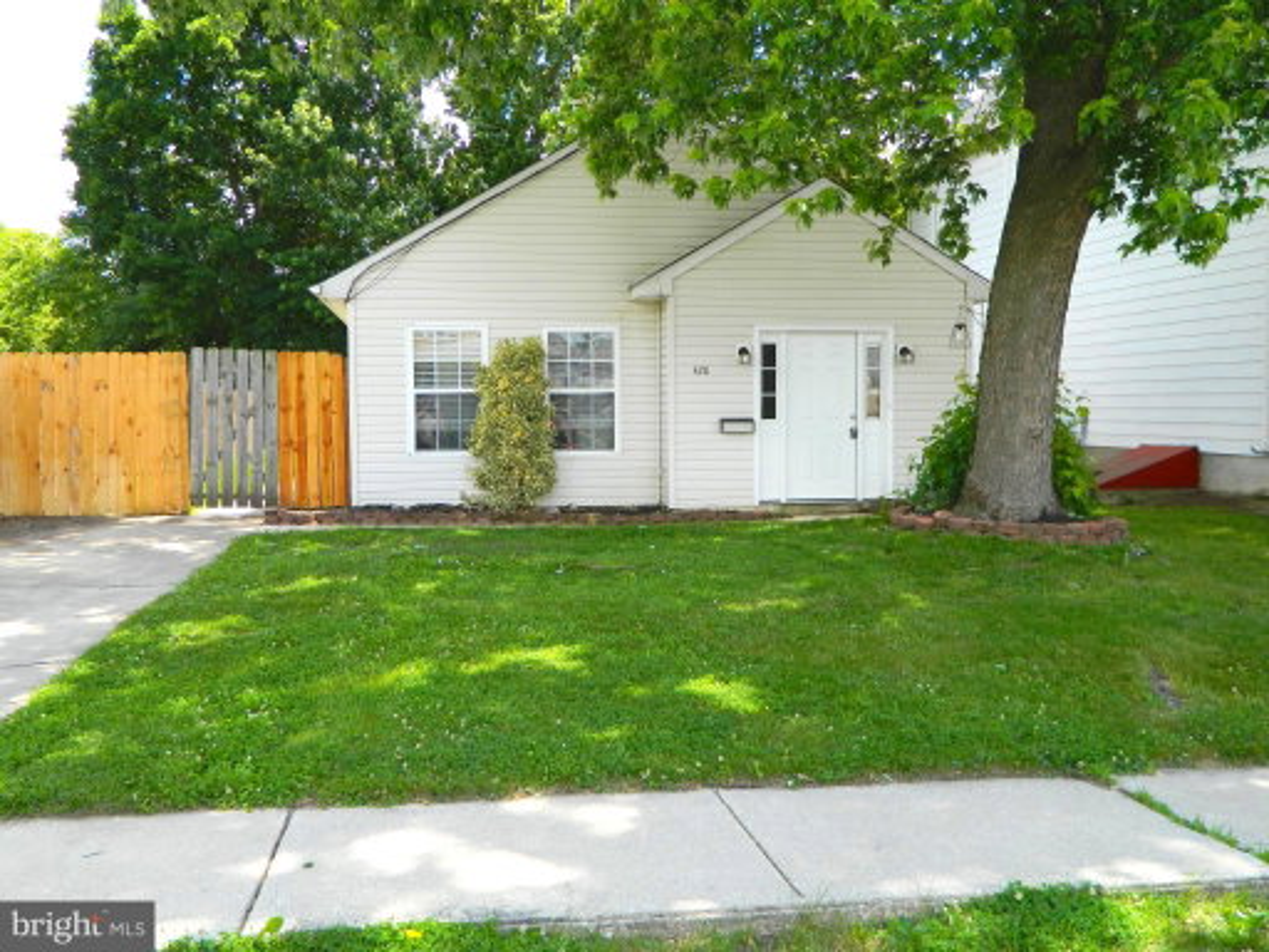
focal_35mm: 31
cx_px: 634
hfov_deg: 58.4
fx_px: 1136
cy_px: 476
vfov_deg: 45.4
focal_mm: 5.6
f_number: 3.2
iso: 80
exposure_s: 1/200
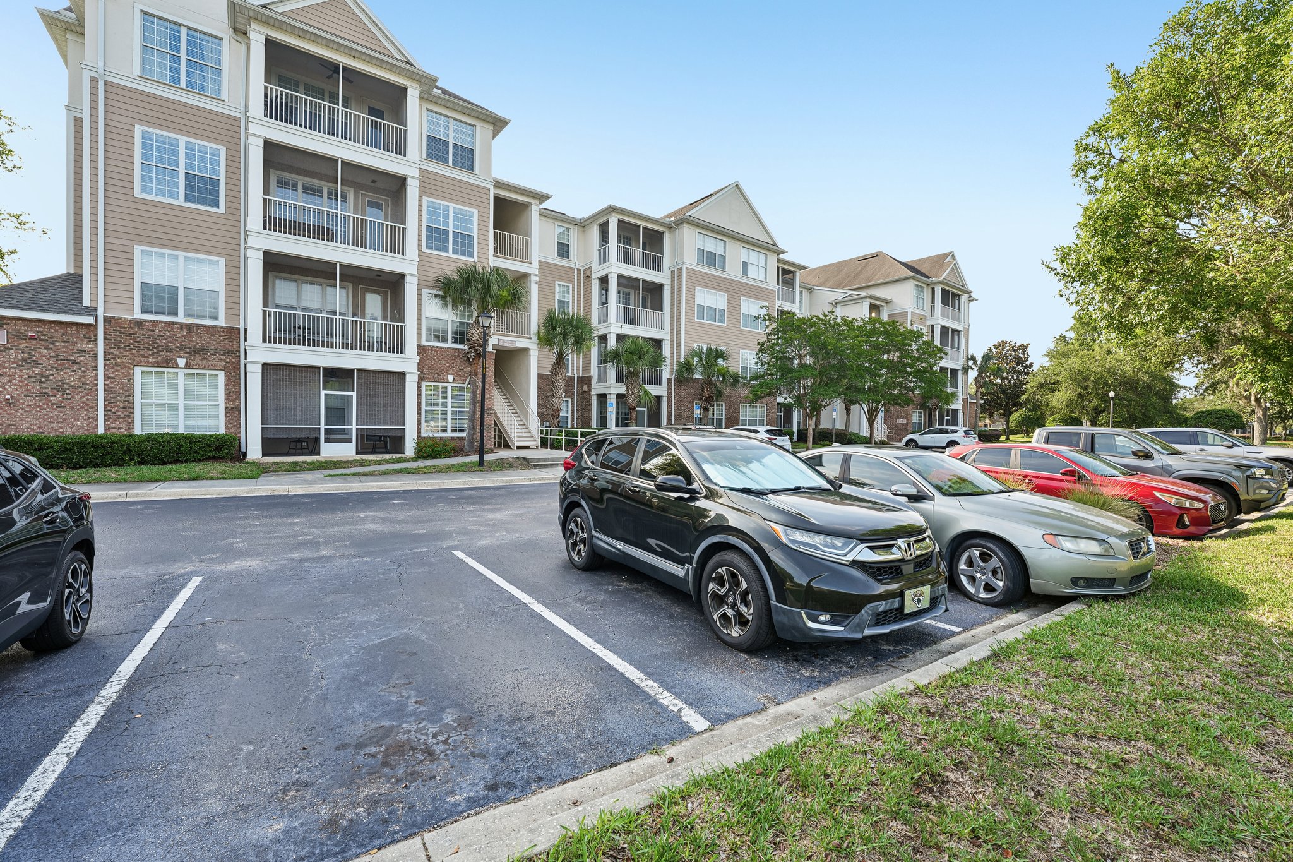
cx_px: 646
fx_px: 503
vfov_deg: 81.2
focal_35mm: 14
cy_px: 431
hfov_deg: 104.3
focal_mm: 14
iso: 100
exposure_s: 1/30
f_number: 9
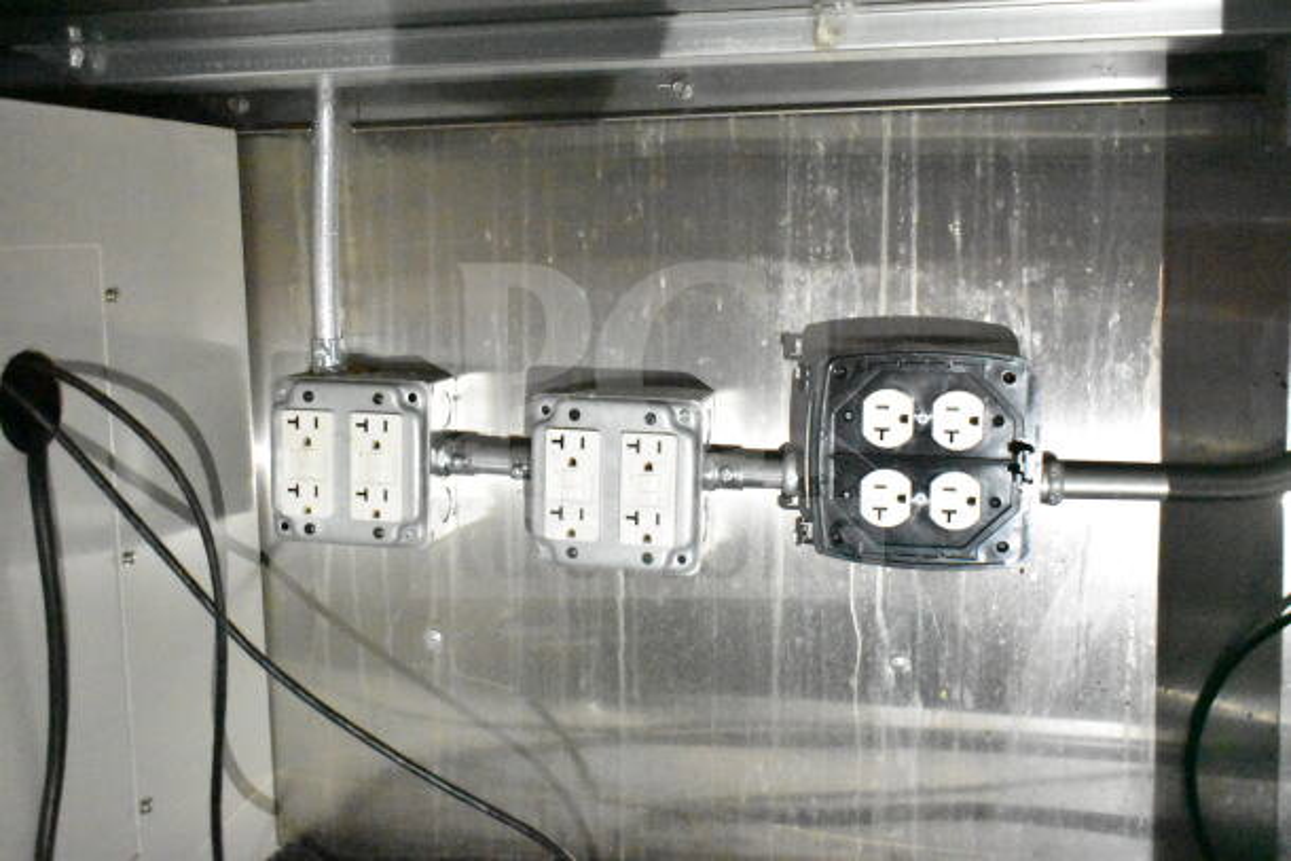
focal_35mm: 38
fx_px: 1345
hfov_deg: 51.3
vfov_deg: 35.5
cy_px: 430
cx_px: 646
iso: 25600
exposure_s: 1/40
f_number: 4
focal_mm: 25
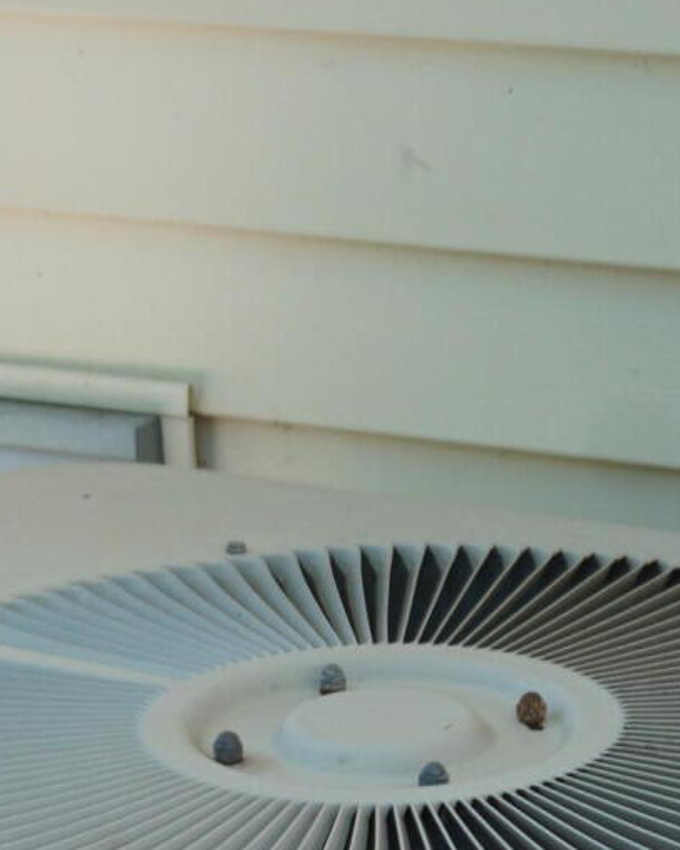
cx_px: 327
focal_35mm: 144
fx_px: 3625
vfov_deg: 12.6
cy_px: 1362
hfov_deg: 10.7
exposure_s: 1/60
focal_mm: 26
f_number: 4.5
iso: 250
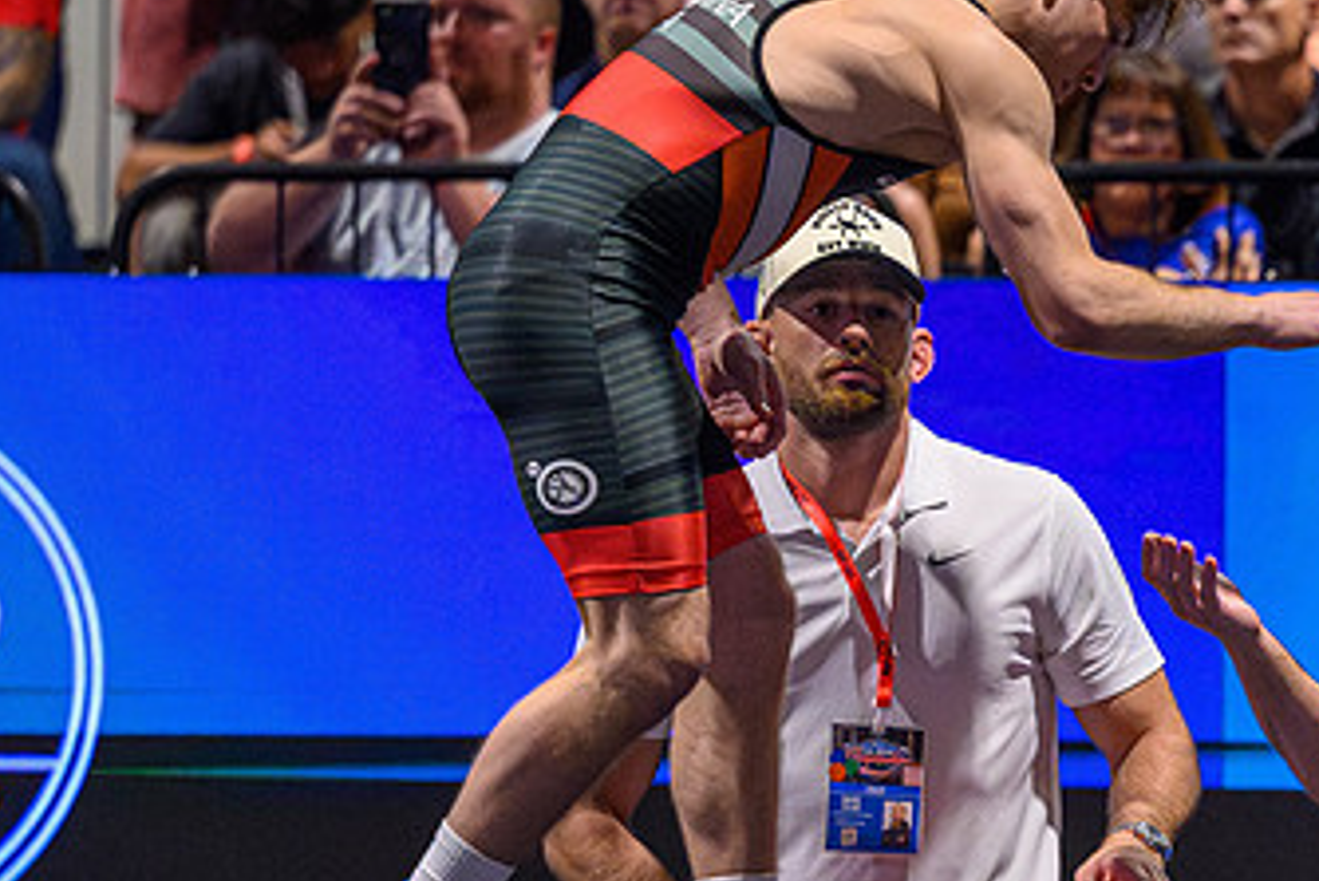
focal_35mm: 406
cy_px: 601
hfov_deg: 5.1
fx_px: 14881
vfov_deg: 3.4
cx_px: 1114
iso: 9000
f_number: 2.8
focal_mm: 145
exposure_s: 1/800
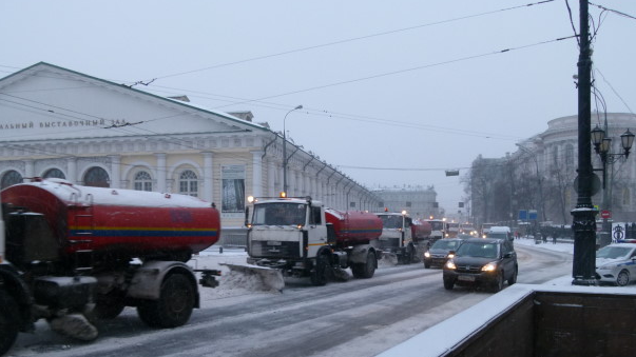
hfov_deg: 54.0
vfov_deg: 31.6
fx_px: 624
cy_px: 246
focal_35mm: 37
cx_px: 317
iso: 160
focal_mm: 5.7
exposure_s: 1/60
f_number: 3
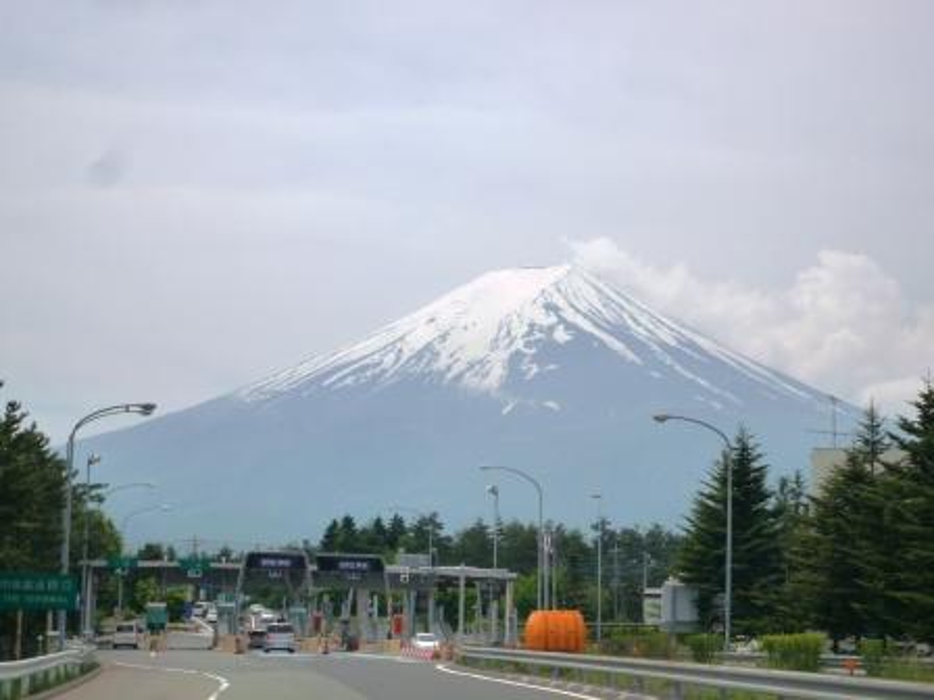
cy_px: 350
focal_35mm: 80
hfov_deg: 24.4
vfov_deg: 18.4
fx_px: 2159
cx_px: 467
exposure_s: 1/800
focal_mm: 14.1
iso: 160
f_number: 6.3
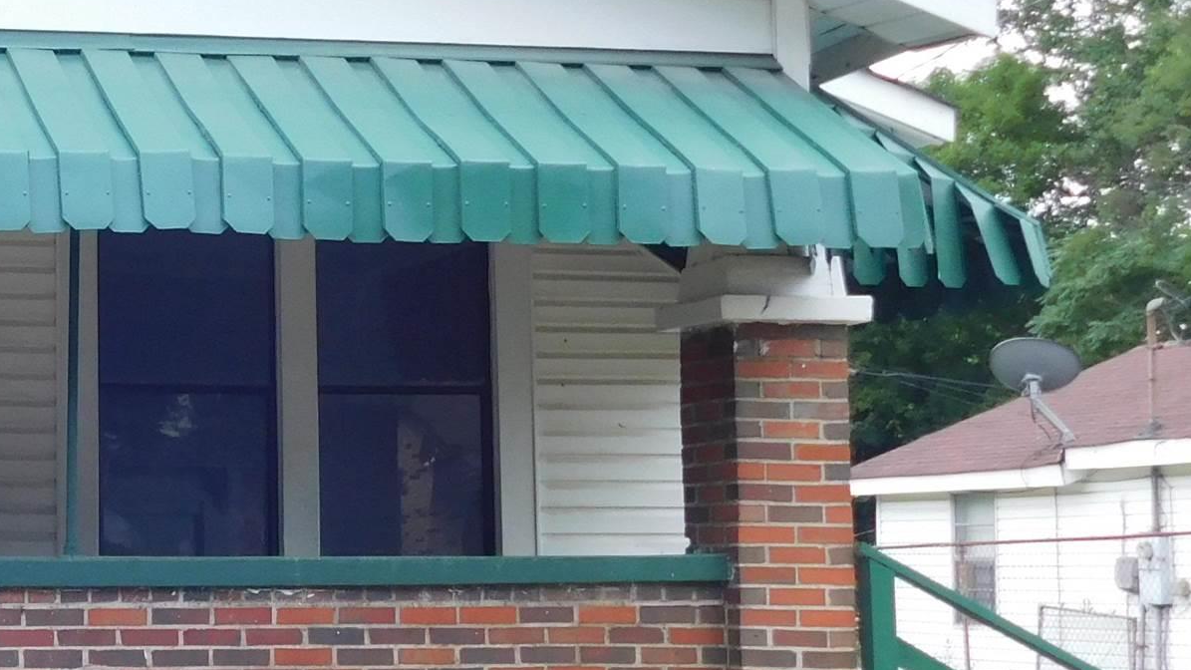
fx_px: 2653
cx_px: -218
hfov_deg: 23.3
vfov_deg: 14.4
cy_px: 324
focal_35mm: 84
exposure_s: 1/60
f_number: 3.2
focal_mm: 5.3
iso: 125
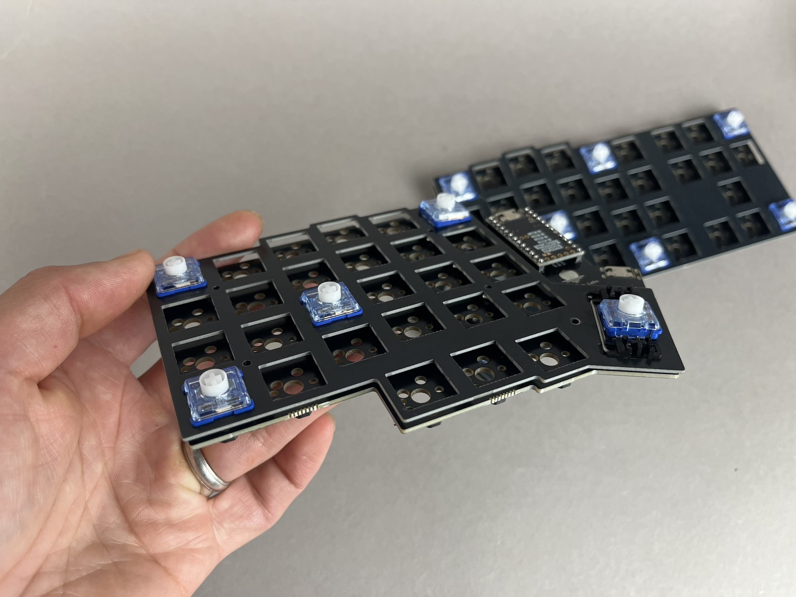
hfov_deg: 67.3
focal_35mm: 26
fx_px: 598
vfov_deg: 53.1
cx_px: 398
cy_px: 298
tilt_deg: -68.3
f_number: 1.6
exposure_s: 1/120
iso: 40
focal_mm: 5.1
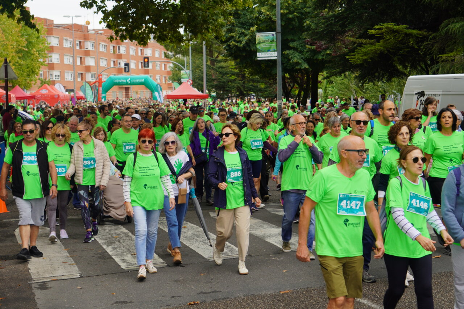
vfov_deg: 16.5
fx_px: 1063
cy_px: 154
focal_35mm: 82
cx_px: 232
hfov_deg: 24.6
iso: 100
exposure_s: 1/125
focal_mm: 55
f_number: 6.3
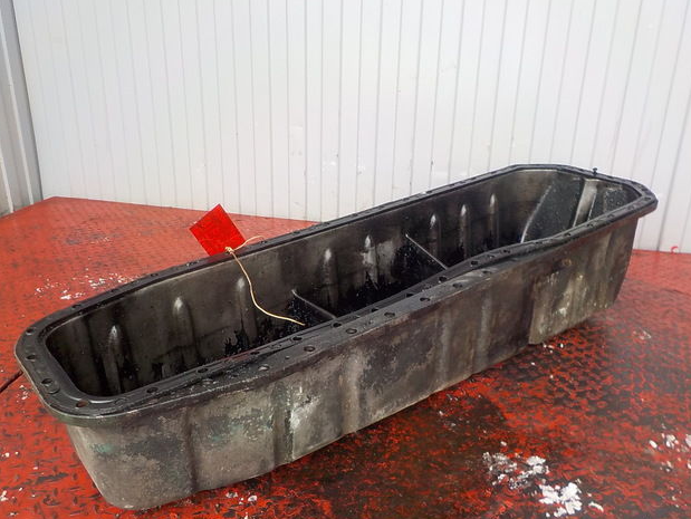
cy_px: 265
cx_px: 356
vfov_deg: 45.5
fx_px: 619
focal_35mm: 31
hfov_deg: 58.3
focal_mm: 4.1
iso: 160
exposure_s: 1/30
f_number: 3.3
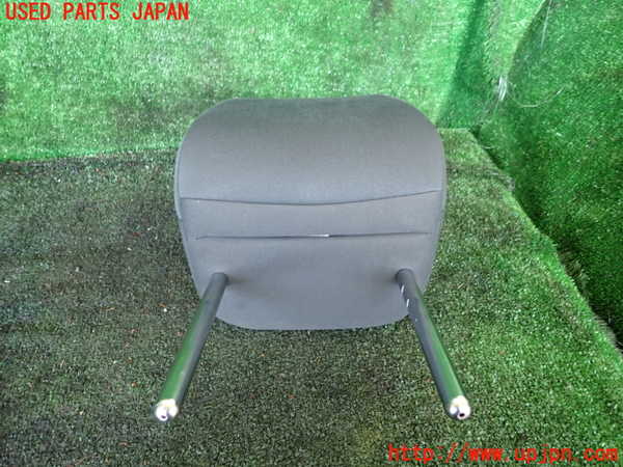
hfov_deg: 69.4
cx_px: 312
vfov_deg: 54.9
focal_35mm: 25
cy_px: 234
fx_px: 450
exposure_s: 1/30
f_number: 2
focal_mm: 4.5
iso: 250
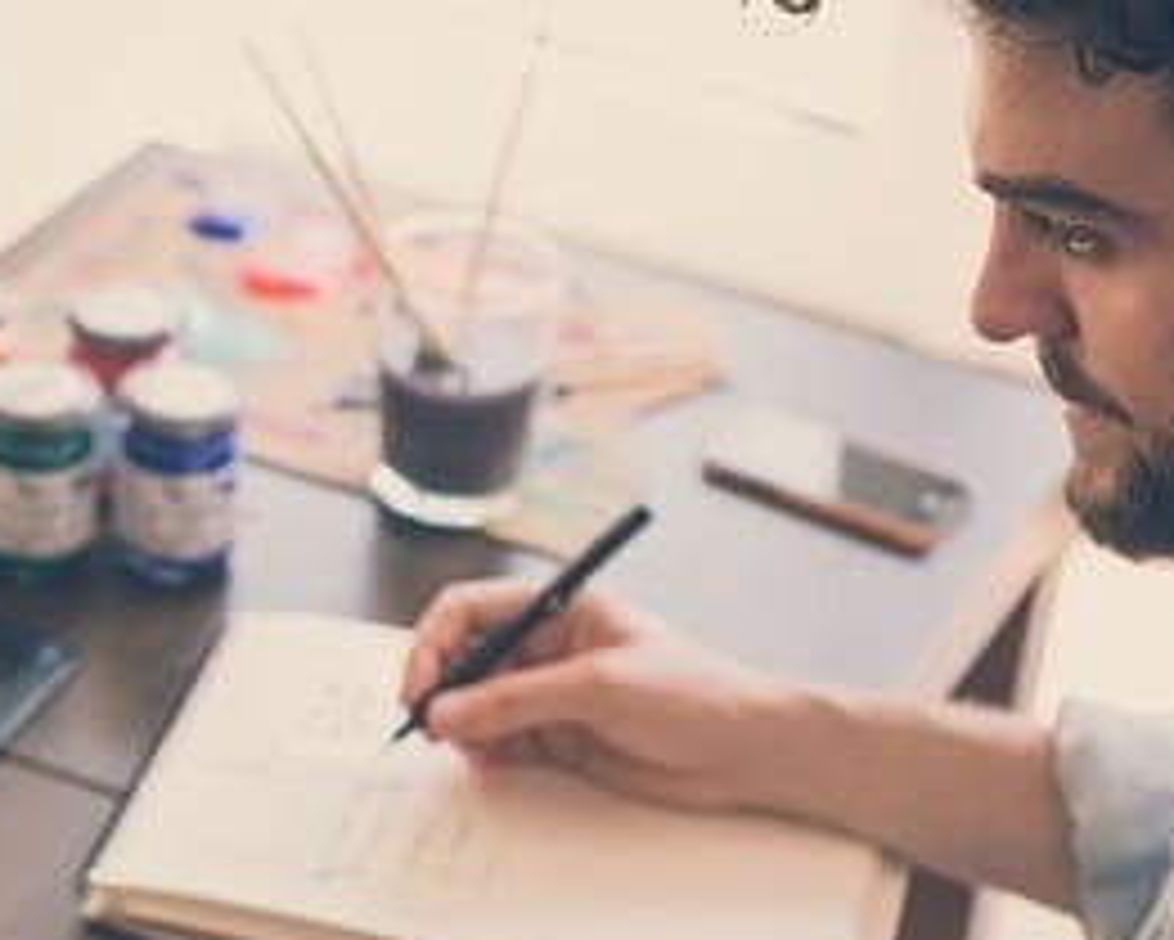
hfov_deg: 17.7
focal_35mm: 108
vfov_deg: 14.1
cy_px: 828
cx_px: 432
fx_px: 3754
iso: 640
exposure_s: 1/200
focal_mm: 50
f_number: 2.8
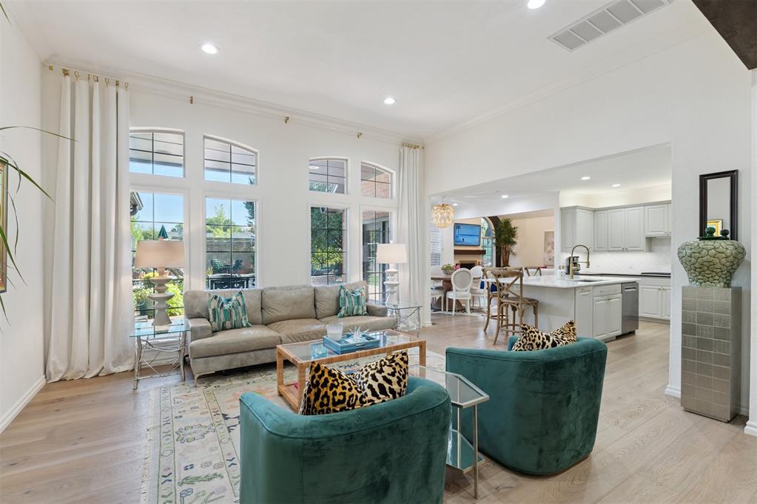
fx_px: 341
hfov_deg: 96.0
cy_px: 252
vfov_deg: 73.1
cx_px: 378
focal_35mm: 16
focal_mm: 10.8
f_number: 8
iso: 200
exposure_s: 1/25
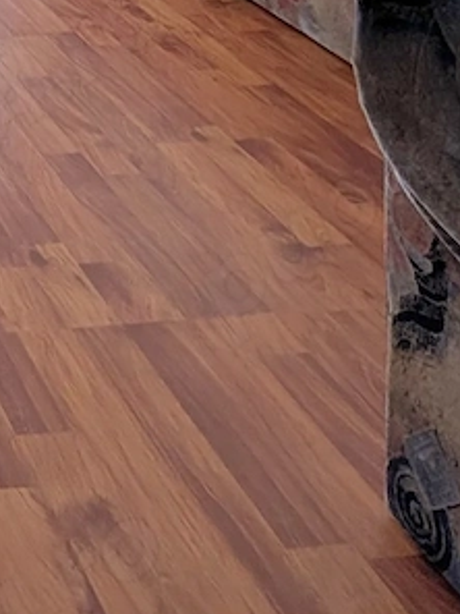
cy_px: -268
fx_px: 957
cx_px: -307
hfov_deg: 20.9
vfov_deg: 27.0
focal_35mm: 54
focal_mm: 2.02
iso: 74
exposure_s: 1/404
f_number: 1.7
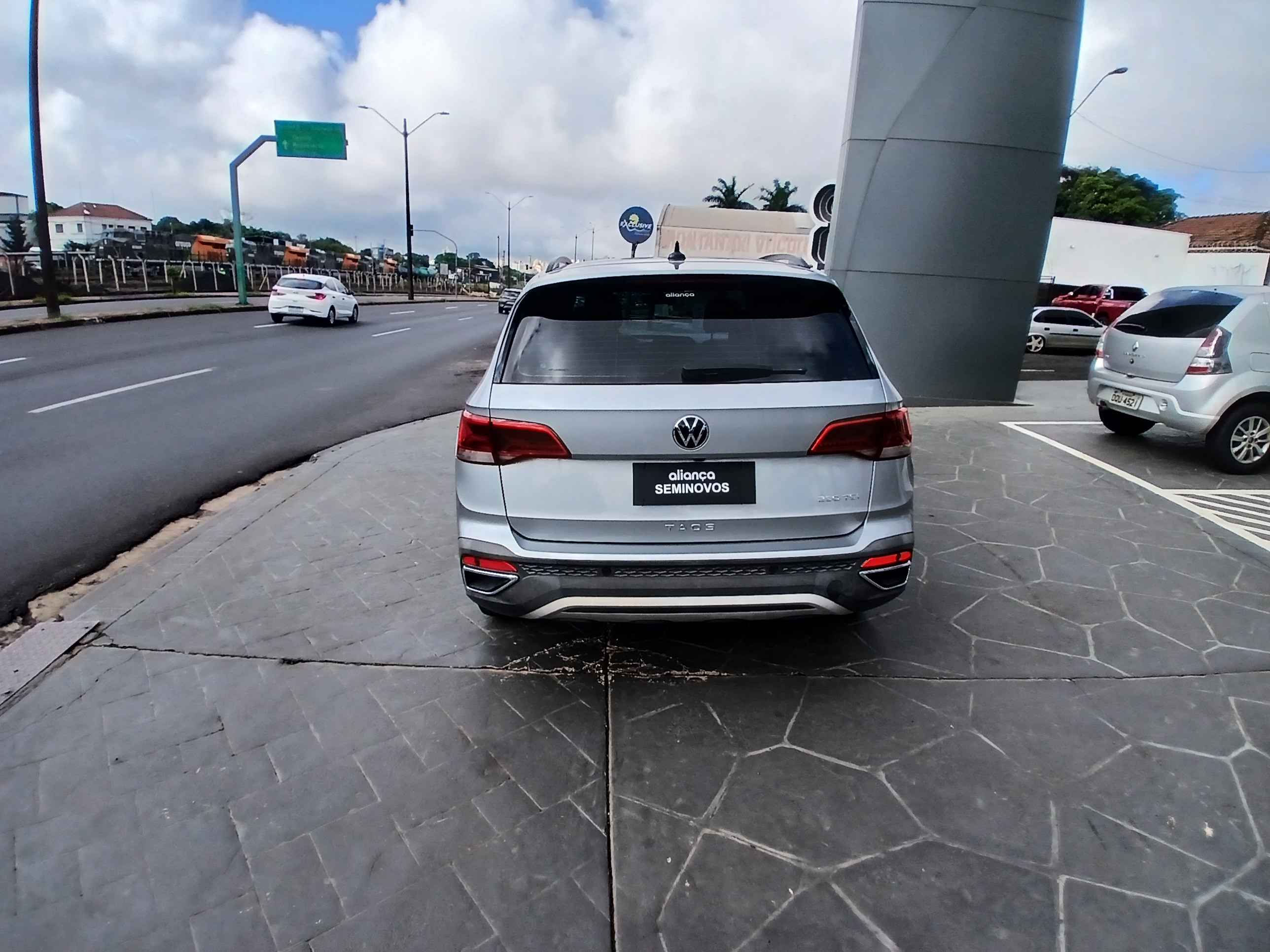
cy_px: 476
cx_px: 635
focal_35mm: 17
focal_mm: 1.4
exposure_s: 1/967
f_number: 2.2
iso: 50
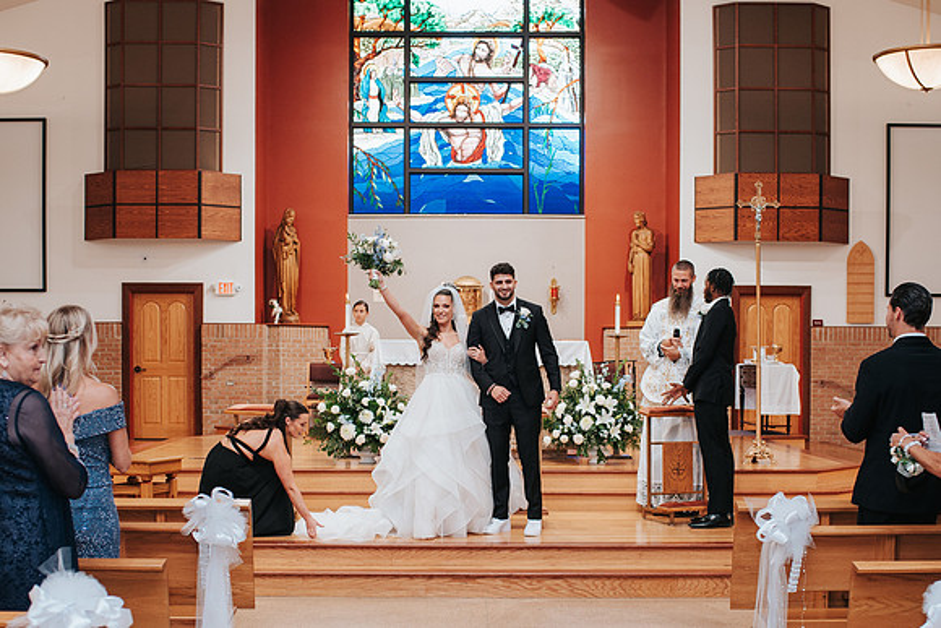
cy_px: 419
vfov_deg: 25.4
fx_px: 1385
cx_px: 460
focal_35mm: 53
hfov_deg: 37.5
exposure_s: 1/125
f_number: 2.8
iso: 640
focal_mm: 35
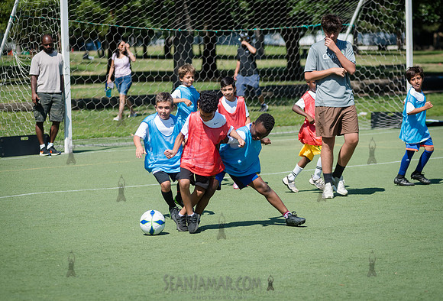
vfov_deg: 9.8
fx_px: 1757
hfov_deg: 14.4
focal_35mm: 142
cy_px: 176
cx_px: 264
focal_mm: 120
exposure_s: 1/1600
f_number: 4
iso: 200
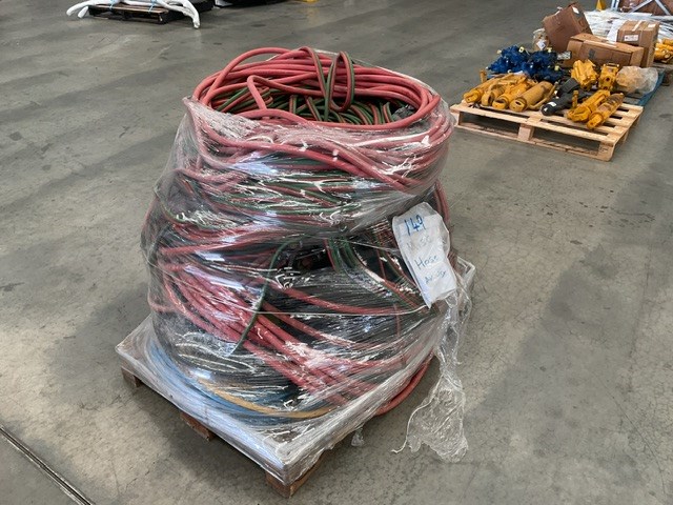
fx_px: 564
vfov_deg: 48.2
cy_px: 252
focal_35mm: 29
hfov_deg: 61.7
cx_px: 336
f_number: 1.8
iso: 64
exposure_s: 1/60
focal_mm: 3
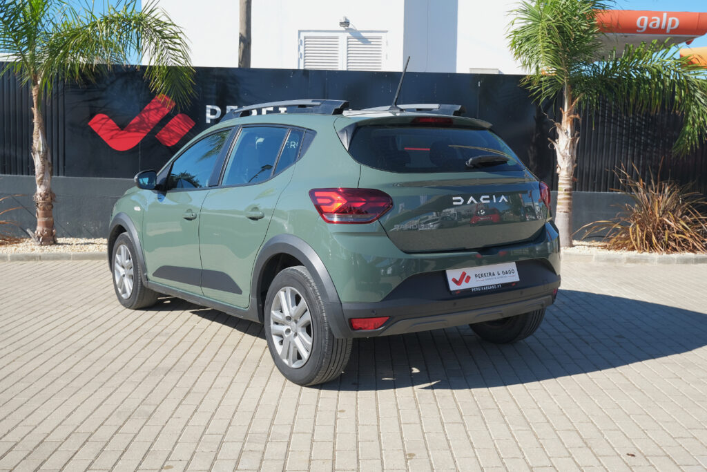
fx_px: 786
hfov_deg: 48.5
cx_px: 354
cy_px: 236
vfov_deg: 33.4
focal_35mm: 40
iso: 160
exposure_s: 1/160
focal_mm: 26.4
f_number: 9
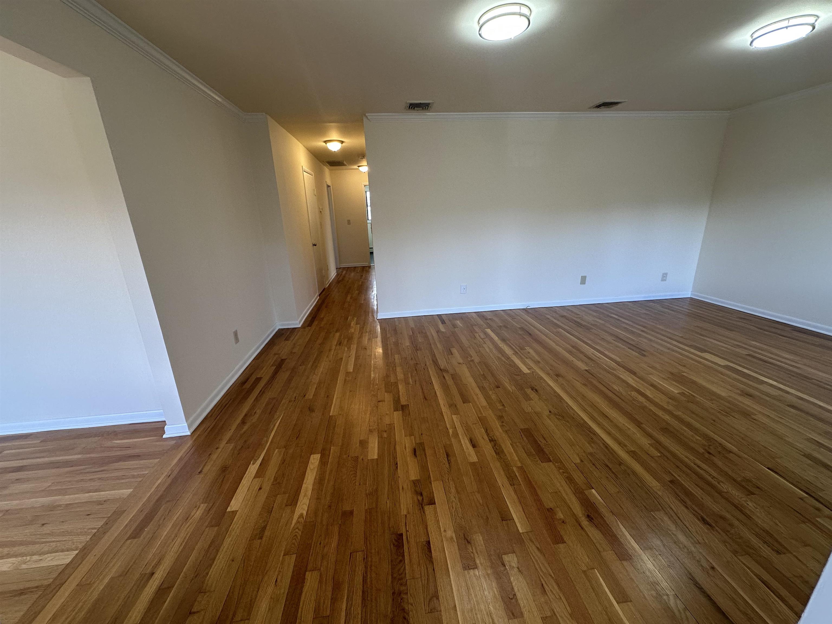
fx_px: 336
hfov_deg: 102.1
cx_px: 416
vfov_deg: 85.7
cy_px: 312
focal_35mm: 14
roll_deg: +2.0
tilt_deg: -16.1
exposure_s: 1/120
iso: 160
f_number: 2.2
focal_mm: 2.22
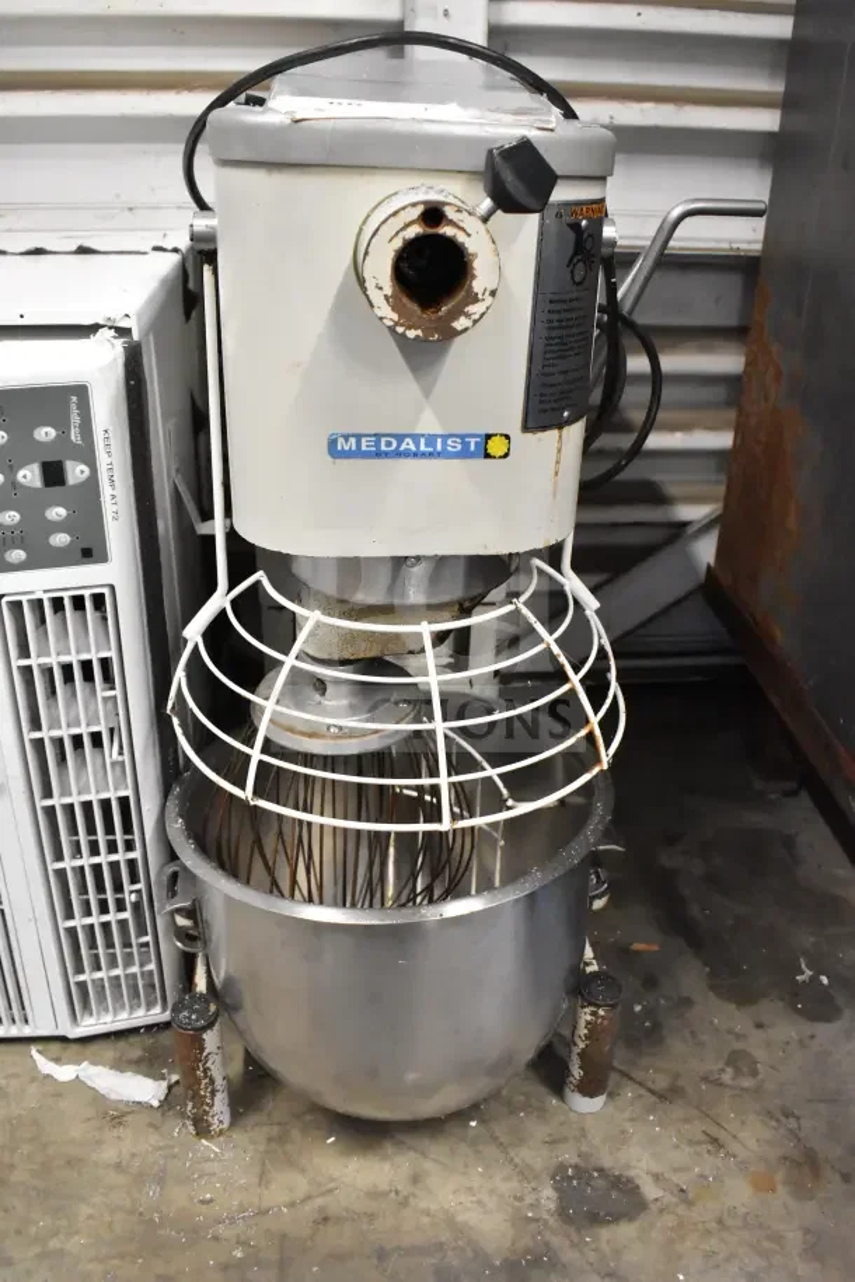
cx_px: 428
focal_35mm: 30
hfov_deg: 43.6
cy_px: 641
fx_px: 1069
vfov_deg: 61.9
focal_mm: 20
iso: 6400
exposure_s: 1/80
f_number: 4.5
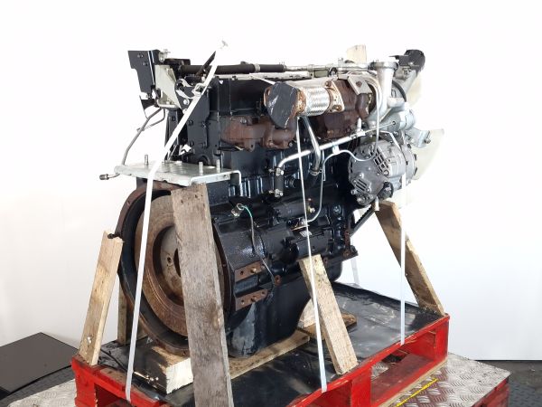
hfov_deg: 73.9
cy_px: 204
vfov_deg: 58.9
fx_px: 360
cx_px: 271
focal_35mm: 23
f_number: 1.8
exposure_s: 1/50
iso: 100
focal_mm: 6.4
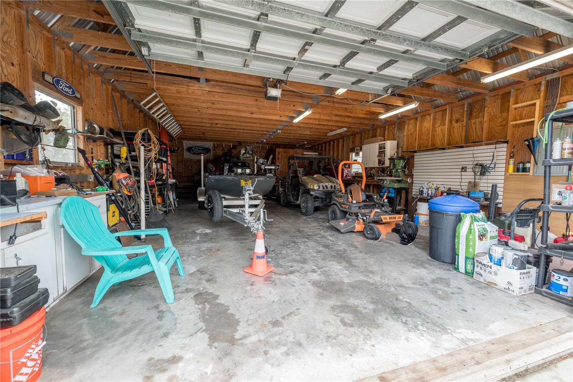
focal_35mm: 14
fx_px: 223
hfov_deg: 104.2
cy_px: 191
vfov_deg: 81.2
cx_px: 286
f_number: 8
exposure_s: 1/40
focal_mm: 14
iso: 500
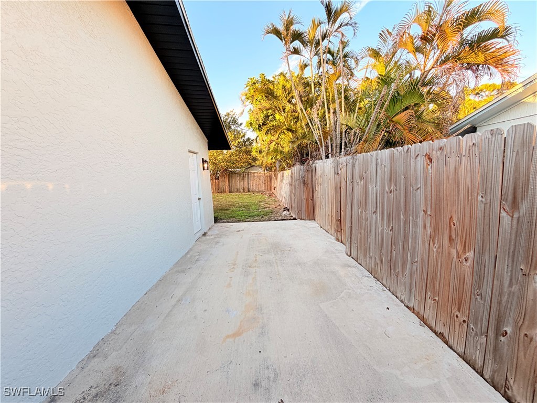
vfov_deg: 85.7
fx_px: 217
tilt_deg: +1.1
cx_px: 268
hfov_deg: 102.1
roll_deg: +1.8
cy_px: 202
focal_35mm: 14
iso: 50
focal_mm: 2.22
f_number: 2.2
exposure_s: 1/121
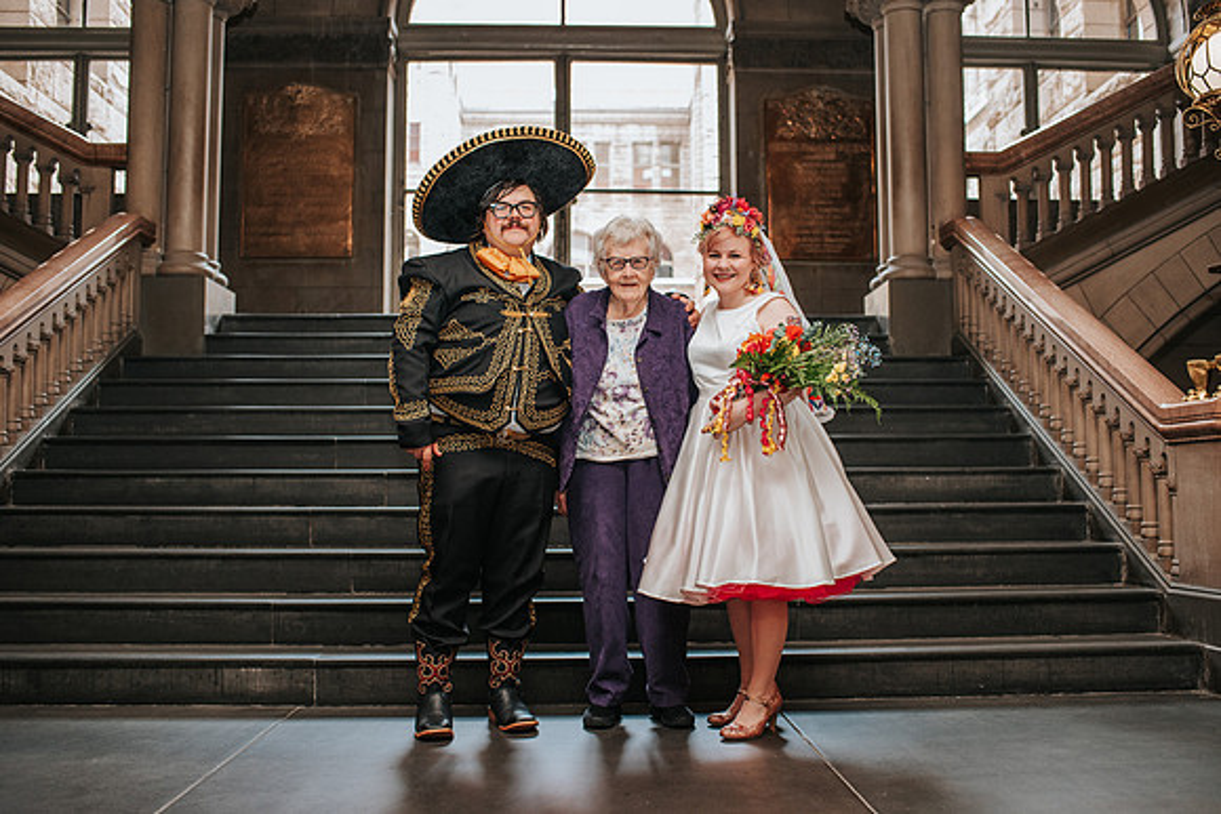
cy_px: 407
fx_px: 1234
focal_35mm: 36
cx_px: 634
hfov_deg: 52.6
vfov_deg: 36.5
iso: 1000
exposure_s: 1/200
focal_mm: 35
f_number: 3.2
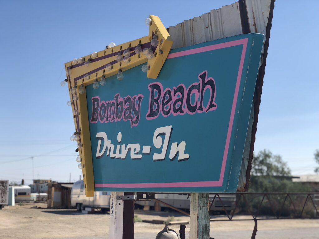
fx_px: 479
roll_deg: -0.5
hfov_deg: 36.8
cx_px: 160
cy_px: 120
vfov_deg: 28.0
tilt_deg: +7.3
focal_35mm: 52
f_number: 2.4
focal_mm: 6
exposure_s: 1/1200
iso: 16
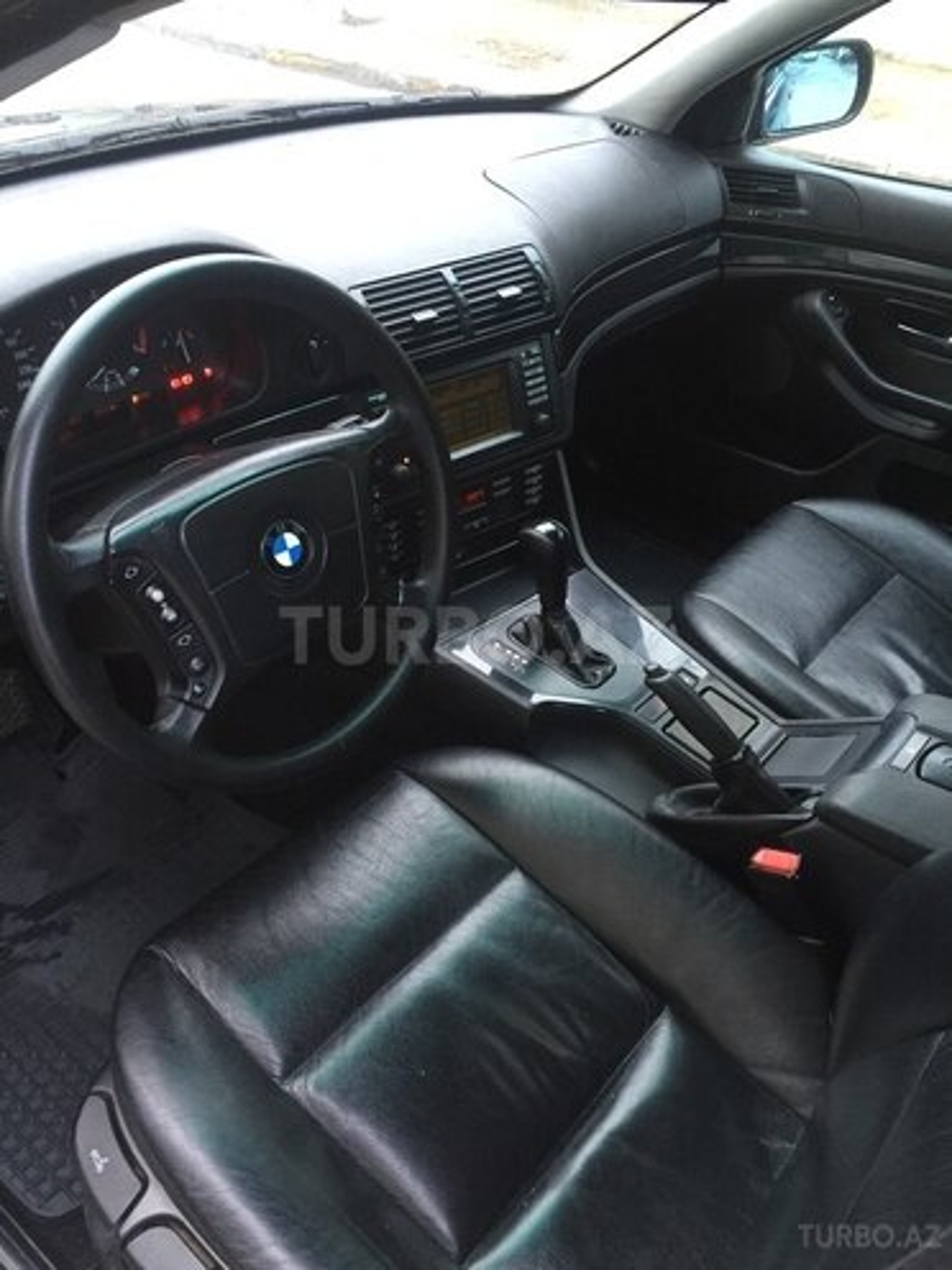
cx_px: 476
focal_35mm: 29
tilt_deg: -37.4
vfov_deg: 61.7
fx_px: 1063
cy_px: 635
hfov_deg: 48.2
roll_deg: -4.8
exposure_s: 1/33
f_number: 2.2
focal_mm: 4.15
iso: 160
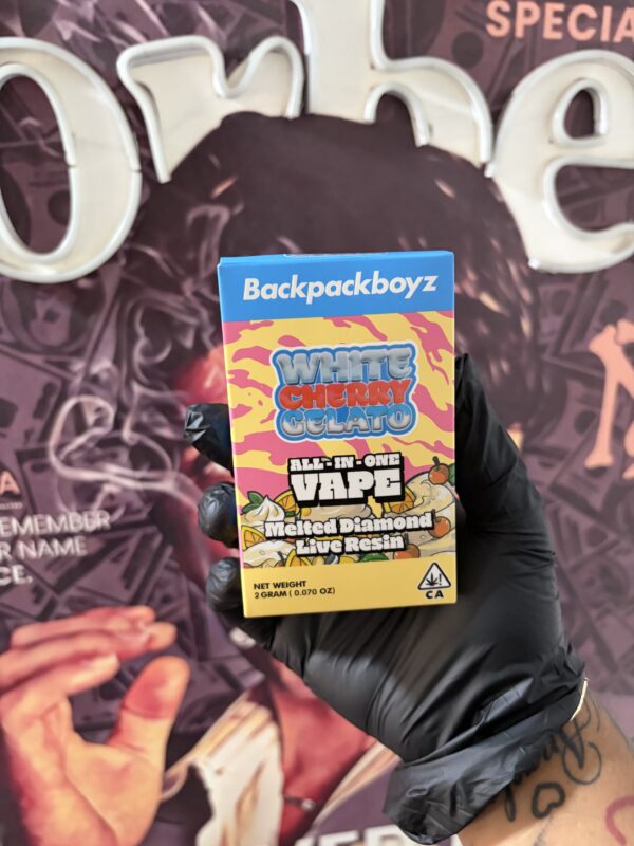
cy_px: 423
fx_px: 635
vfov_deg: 67.3
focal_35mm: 26
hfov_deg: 53.1
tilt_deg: -22.5
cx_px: 317
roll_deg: +1.0
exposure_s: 1/40
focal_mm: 5.96
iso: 500
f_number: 1.6
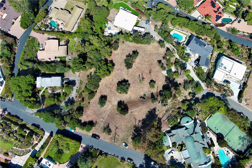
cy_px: 84
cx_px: 126
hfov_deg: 63.7
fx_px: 203
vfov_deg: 45.0
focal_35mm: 29
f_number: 2.8
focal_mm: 10.57
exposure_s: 1/1185
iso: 101
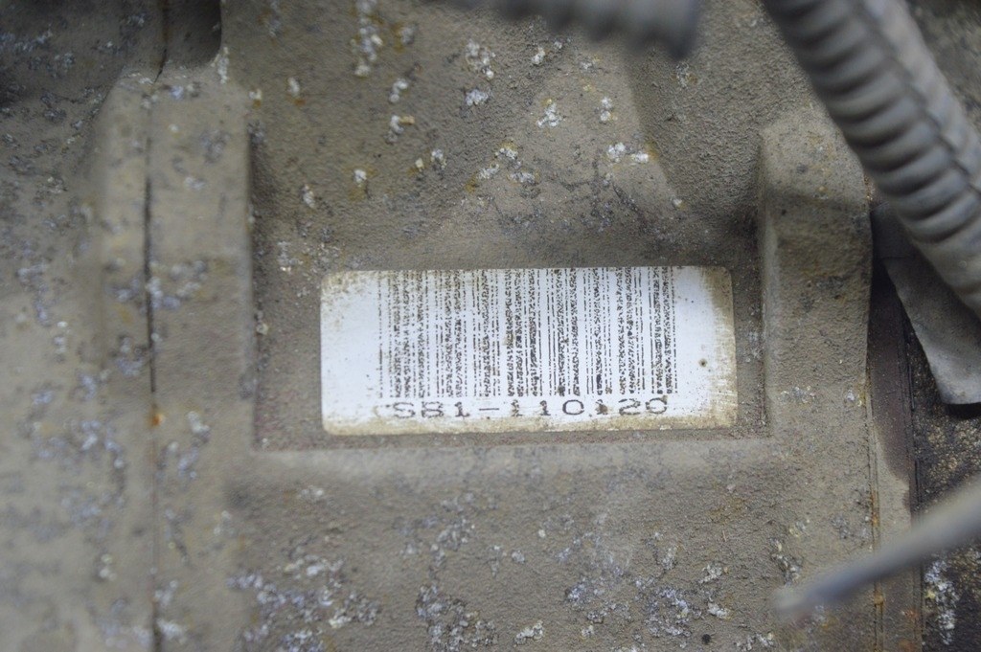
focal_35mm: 82
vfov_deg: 16.5
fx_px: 2246
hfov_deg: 24.6
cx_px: 490
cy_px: 326
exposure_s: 1/50
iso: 800
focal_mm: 55
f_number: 5.6
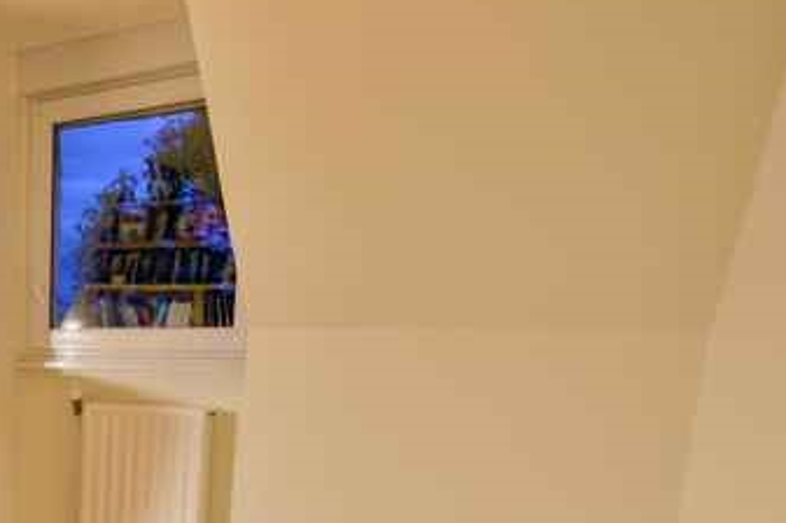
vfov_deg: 33.4
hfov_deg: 39.2
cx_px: -124
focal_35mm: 38
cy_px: 459
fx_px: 829
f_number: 8
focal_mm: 16
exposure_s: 1/10
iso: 800
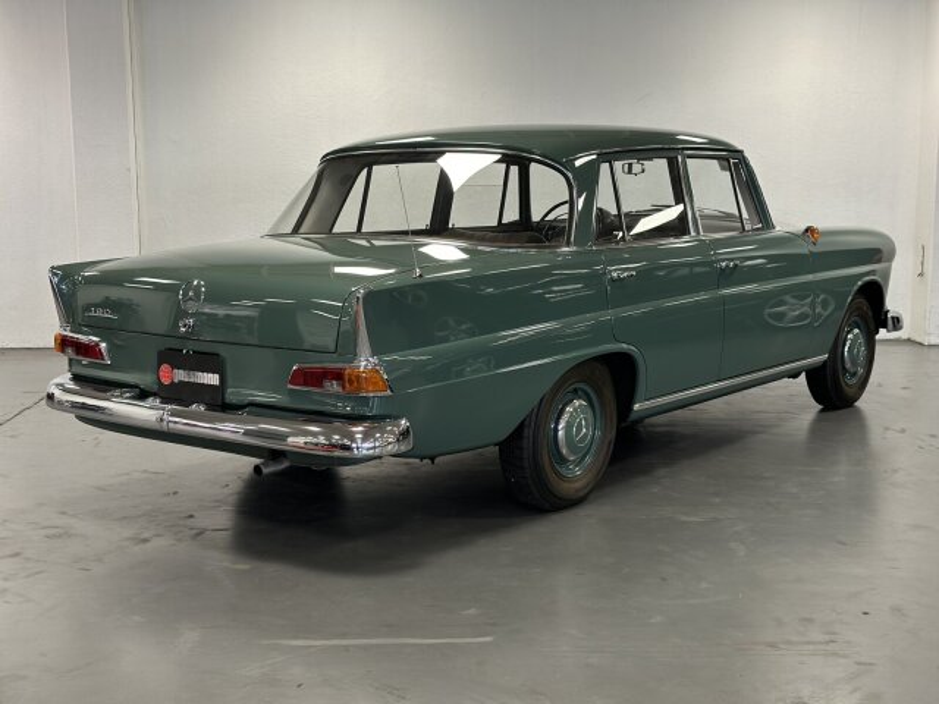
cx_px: 470
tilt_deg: -8.1
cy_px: 352
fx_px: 1302
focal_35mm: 48
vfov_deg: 30.3
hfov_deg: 39.7
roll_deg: -0.4
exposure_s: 1/61
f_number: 1.78
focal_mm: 6.86
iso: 125
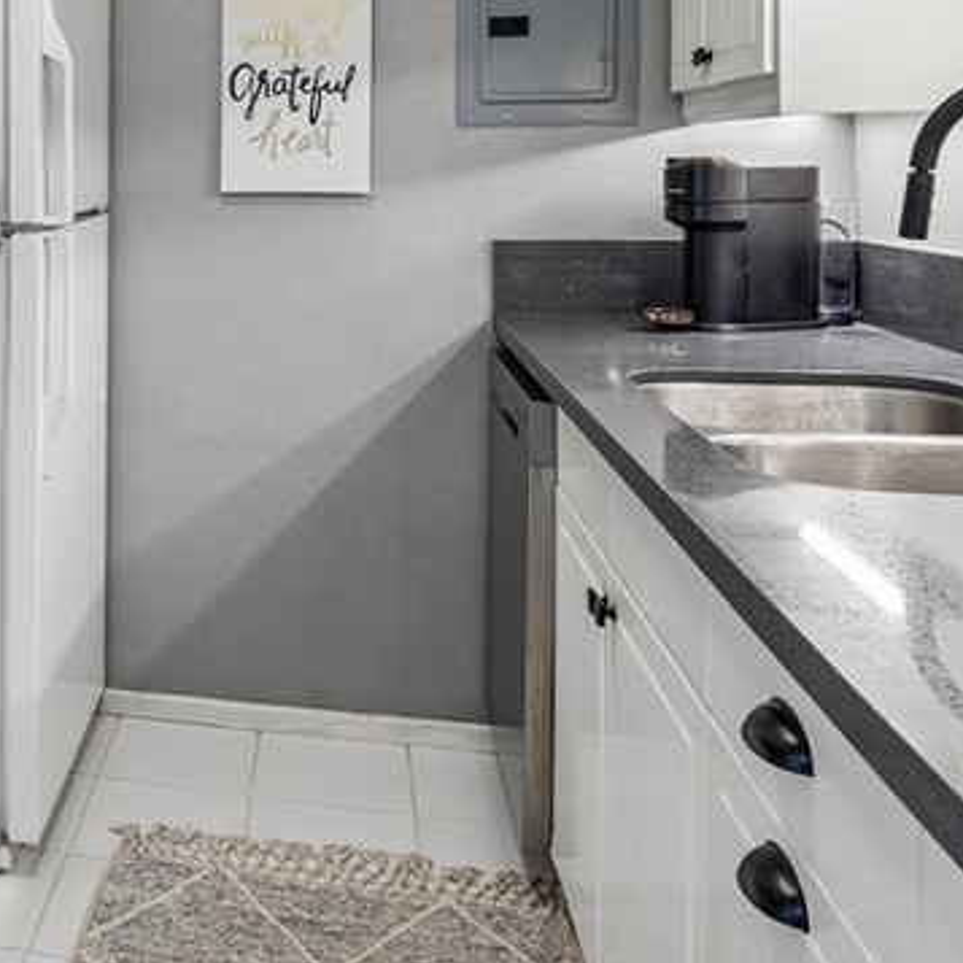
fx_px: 1227
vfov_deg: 40.7
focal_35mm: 39
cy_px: 163
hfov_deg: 36.5
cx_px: -86
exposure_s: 1/10
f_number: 8
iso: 400
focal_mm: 16
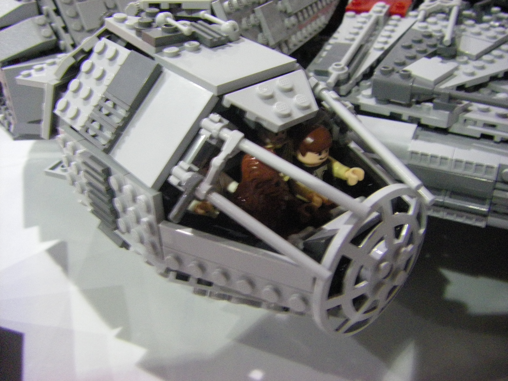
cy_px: 190
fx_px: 558
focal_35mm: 38
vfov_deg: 37.7
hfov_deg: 49.0
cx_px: 254
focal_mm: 6.3
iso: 800
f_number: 3.5
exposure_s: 1/10
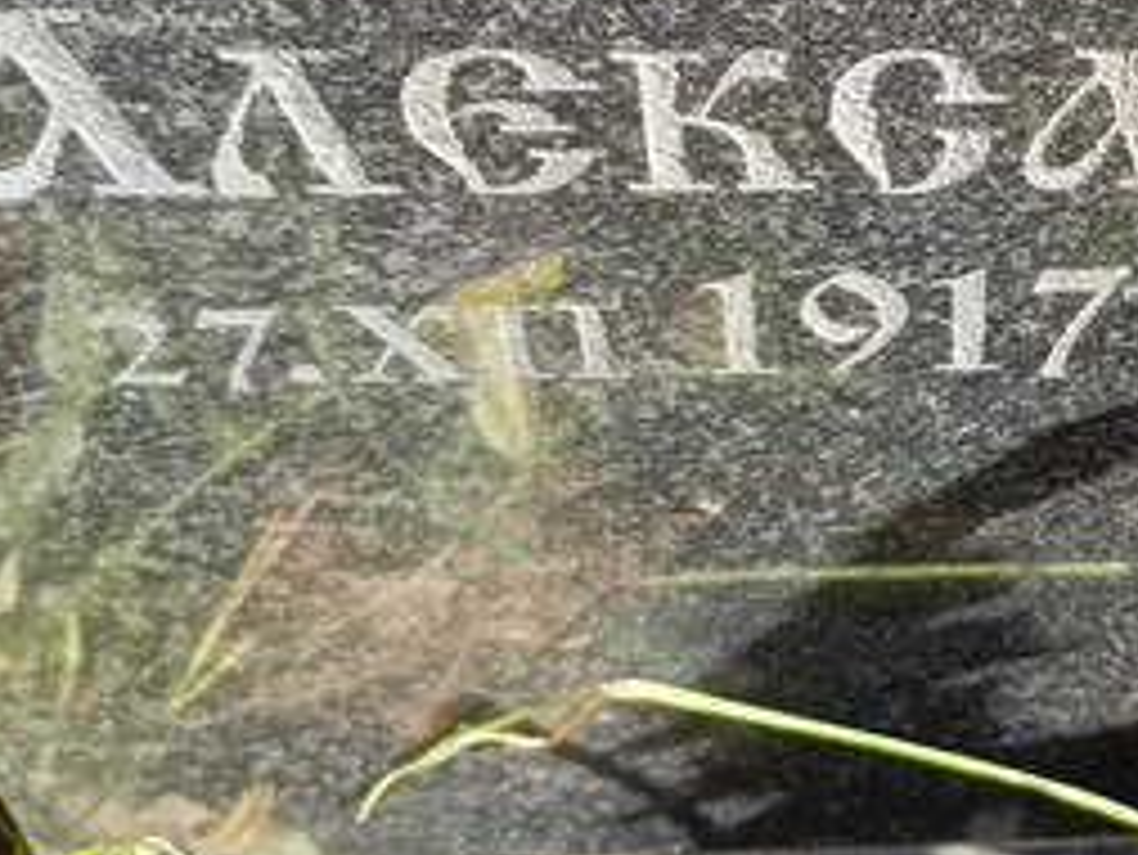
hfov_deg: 22.6
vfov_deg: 18.3
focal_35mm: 79
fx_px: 2598
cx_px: 1394
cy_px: 58
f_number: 1.69
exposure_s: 1/182
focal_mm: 4.76
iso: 110
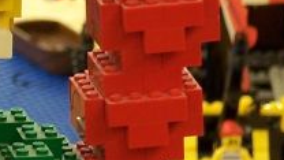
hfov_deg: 2.9
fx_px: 5610
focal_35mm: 745
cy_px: 294
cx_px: -135
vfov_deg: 1.6
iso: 80
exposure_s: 1/3
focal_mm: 23.1
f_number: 3.2
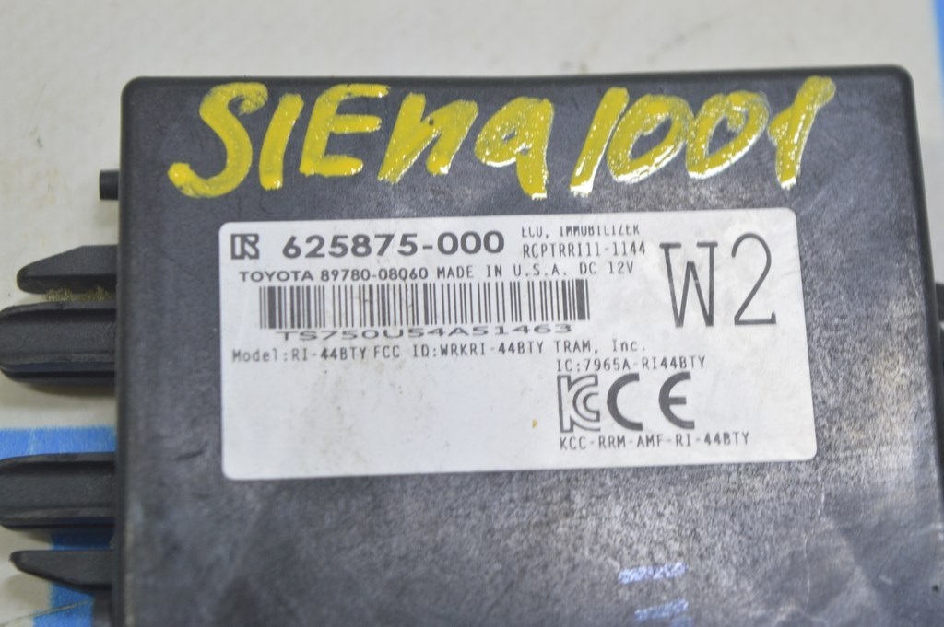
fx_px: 2162
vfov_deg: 16.5
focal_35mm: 82
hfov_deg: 24.6
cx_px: 472
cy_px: 314
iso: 400
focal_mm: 55
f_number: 5.6
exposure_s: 1/20
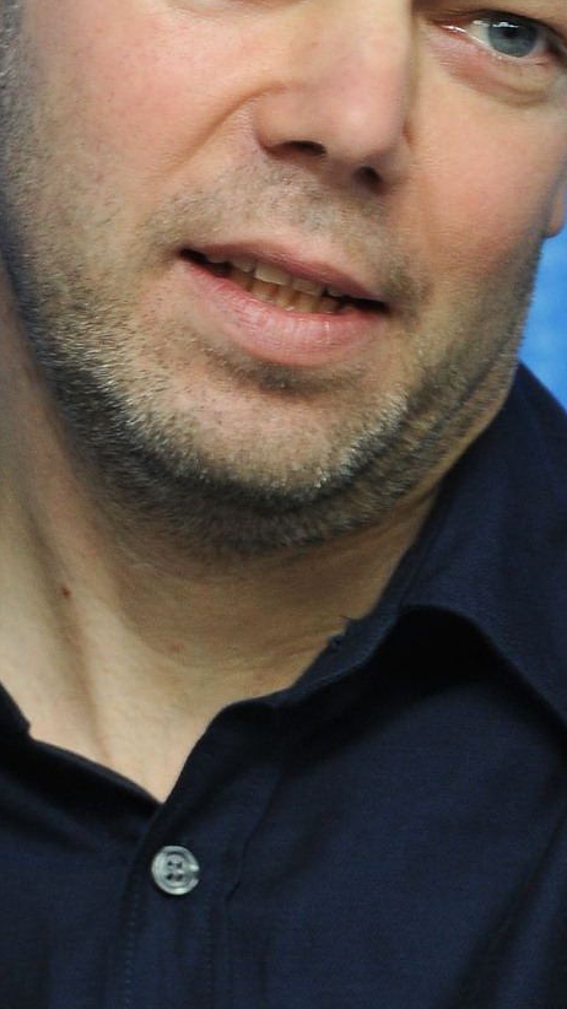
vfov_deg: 3.9
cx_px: 461
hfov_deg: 2.2
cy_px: 400
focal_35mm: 548
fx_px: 14656
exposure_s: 1/160
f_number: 7.1
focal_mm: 210
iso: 1000
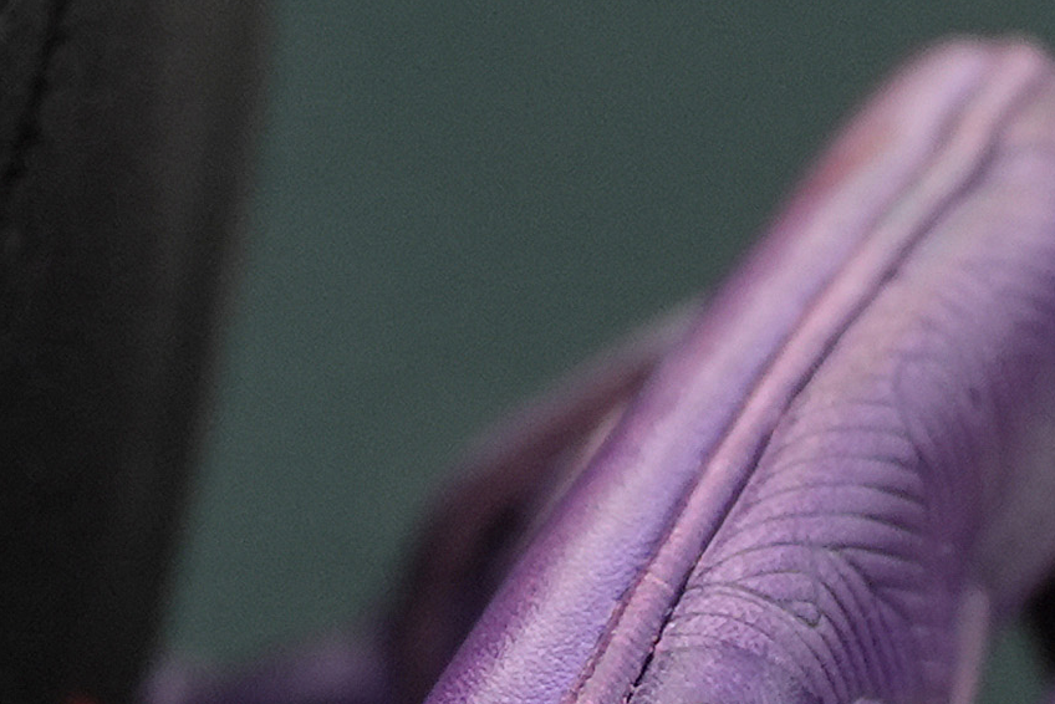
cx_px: -919
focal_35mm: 495
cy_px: 840
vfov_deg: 2.8
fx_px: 14510
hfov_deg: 4.1
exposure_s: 1/2000
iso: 1000
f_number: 2.8
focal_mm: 70
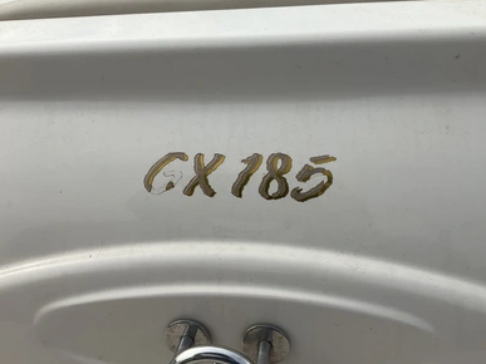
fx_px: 421
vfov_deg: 46.8
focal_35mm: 30
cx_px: 246
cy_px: 177
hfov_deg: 60.0
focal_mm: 3
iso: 25
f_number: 1.8
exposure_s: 1/2058
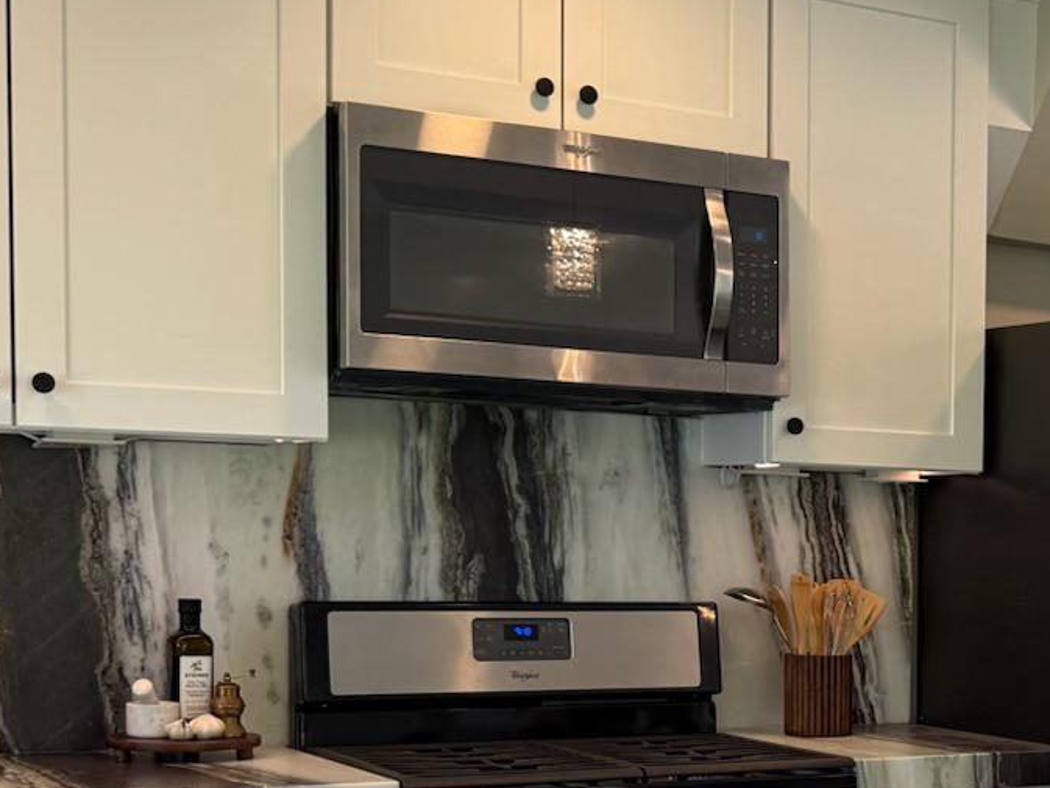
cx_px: 1165
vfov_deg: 19.9
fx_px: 2215
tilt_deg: -3.6
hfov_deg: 24.8
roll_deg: -1.3
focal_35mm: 73
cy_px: 682
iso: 125
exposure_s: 1/240
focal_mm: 6.76
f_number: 1.78
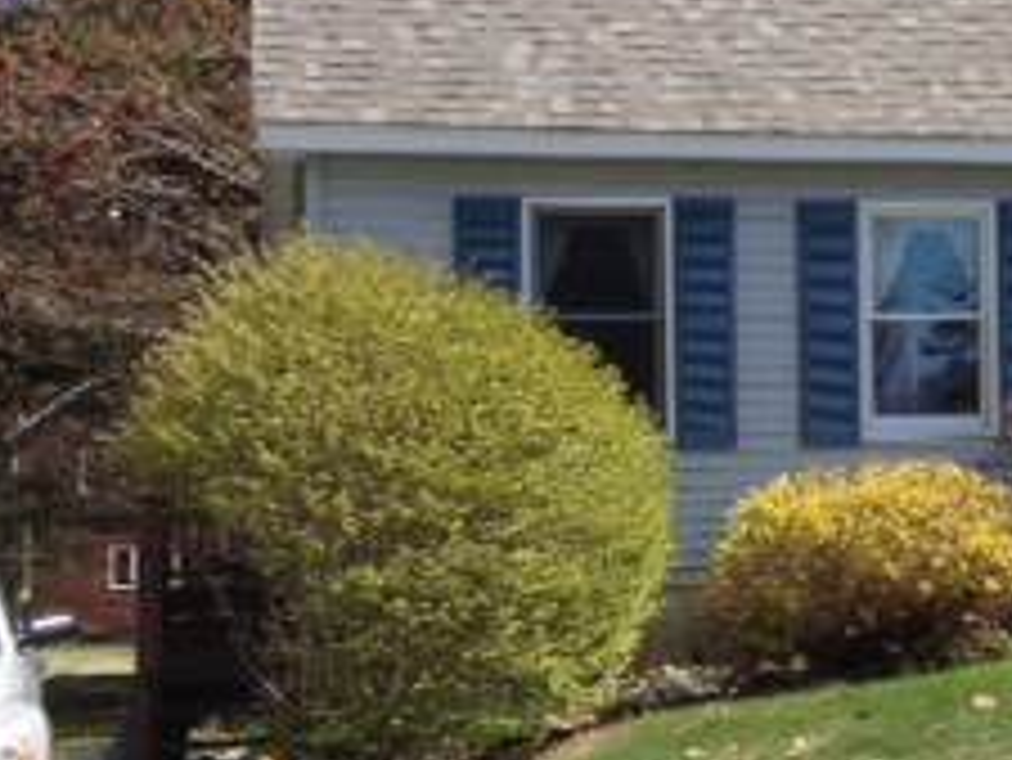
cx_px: 1169
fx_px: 2750
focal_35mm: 94
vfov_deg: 15.7
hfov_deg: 19.8
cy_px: 436
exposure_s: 1/809
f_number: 2.4
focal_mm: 4.13
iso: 50
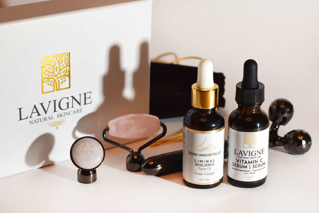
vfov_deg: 18.2
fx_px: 665
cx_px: 160
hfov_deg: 27.0
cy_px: 106
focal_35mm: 75
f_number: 5.6
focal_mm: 50
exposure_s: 1/125
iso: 220
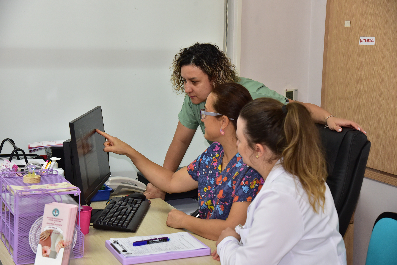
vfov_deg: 20.9
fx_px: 717
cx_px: 198
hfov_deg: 31.0
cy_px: 132
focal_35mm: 65
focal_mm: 65
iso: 2000
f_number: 5
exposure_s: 1/200
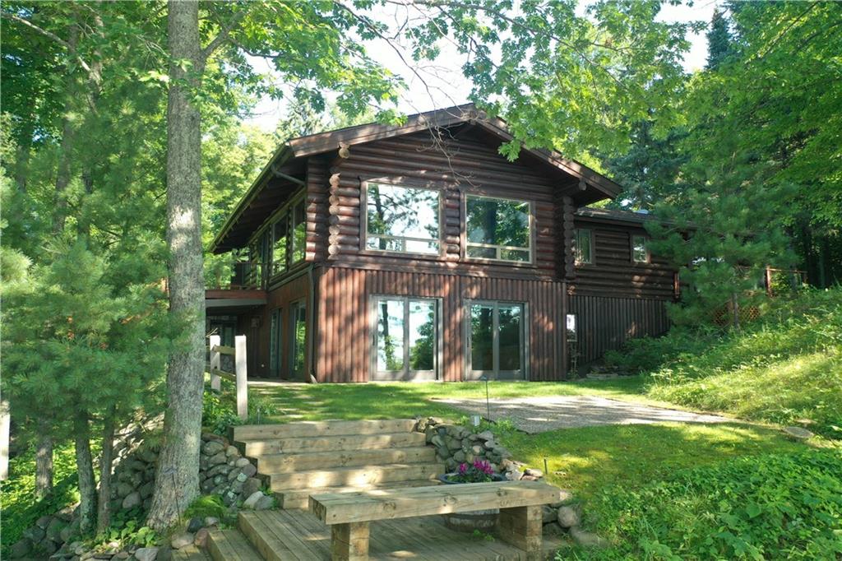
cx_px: 421
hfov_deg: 65.5
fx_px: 655
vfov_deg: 46.4
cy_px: 280
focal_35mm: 28
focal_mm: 10.26
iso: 100
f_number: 2.8
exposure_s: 1/60
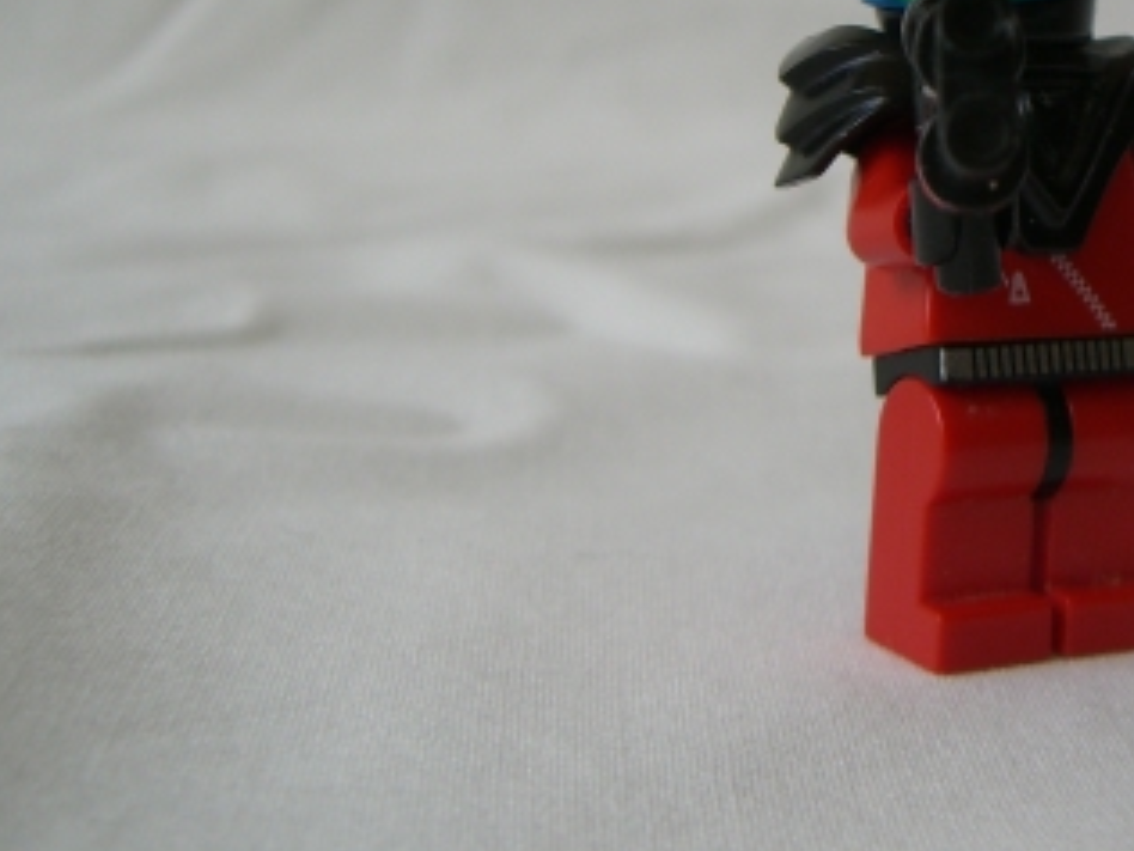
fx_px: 2522
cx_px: 958
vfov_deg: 18.9
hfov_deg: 24.8
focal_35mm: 77
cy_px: 151
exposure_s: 1/100
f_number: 2.7
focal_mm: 6.2
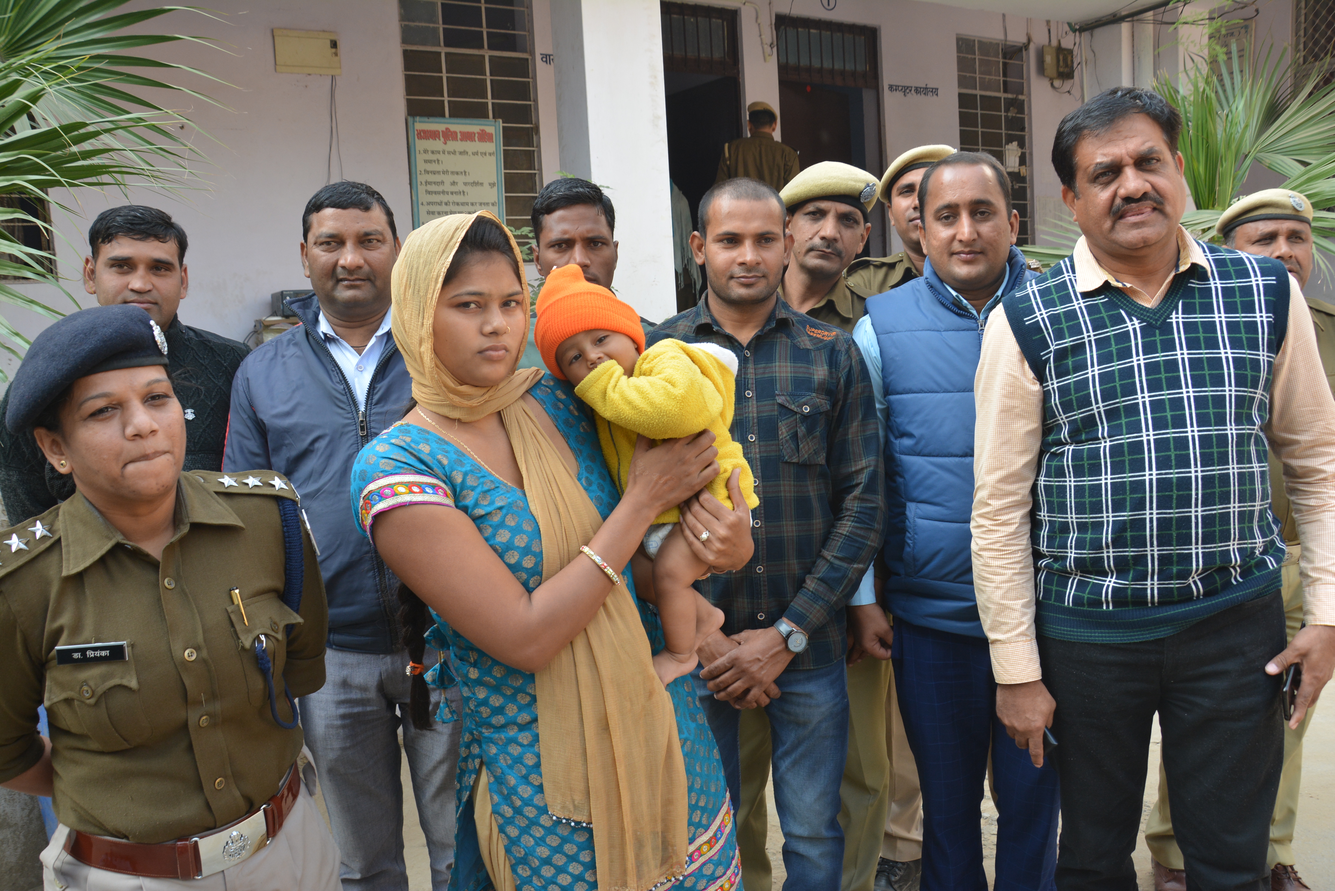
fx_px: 1001
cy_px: 446
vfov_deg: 48.0
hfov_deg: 67.4
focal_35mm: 27
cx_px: 668
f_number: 5.6
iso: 280
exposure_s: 1/125
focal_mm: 18
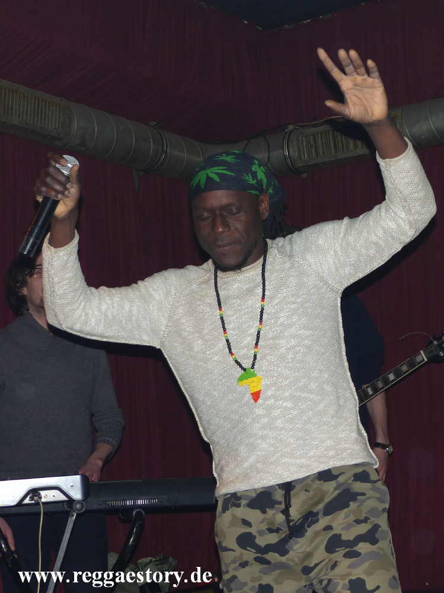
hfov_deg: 30.9
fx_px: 804
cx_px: 222
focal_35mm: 47
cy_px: 296
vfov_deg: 40.5
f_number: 2.8
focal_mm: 8.4
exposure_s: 1/160
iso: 100
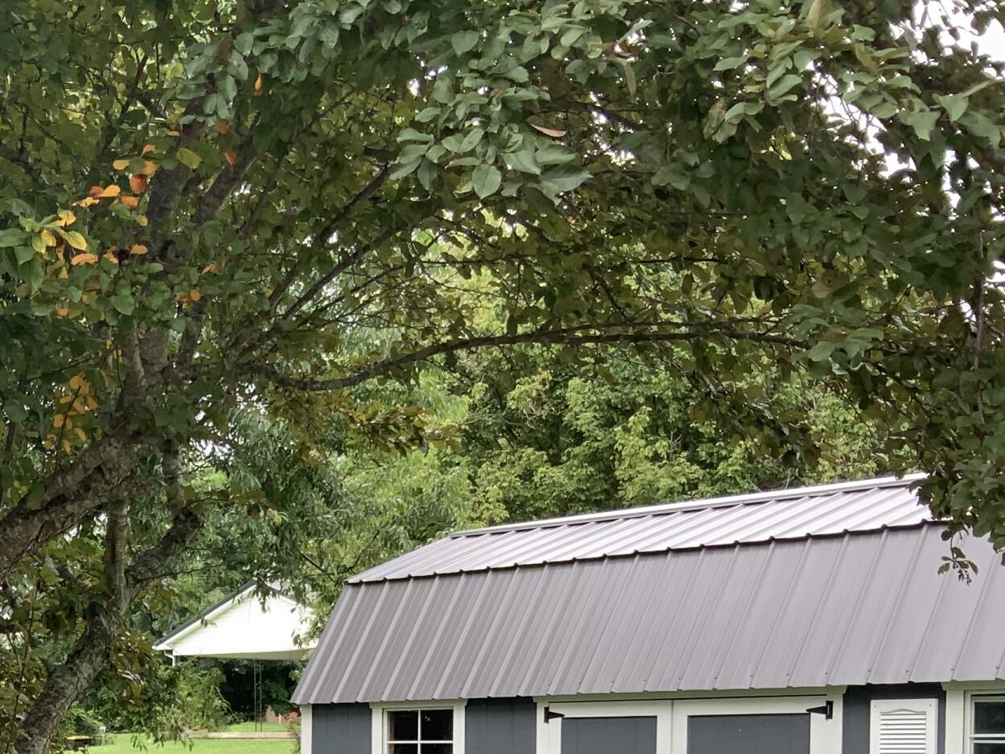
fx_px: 2032
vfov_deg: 20.2
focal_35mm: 70
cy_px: 794
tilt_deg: -0.7
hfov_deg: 25.9
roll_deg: -0.2
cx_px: -69
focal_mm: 3
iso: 16
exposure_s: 1/177
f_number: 1.8
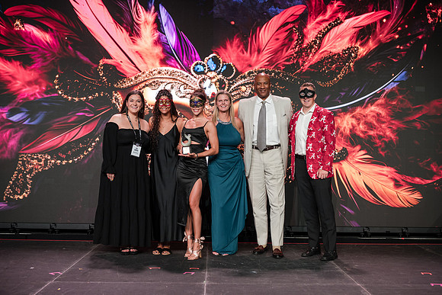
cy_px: 148
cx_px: 221
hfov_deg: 39.6
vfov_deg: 27.0
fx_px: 614
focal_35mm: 50
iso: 800
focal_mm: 50
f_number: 2.8
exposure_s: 1/160
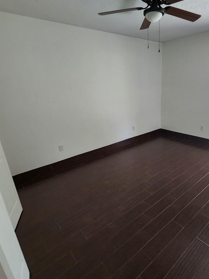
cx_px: 134
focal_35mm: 18
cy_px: 138
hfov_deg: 70.1
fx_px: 145
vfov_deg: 87.8
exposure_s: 1/60
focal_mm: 2.2
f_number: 2.2
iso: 200
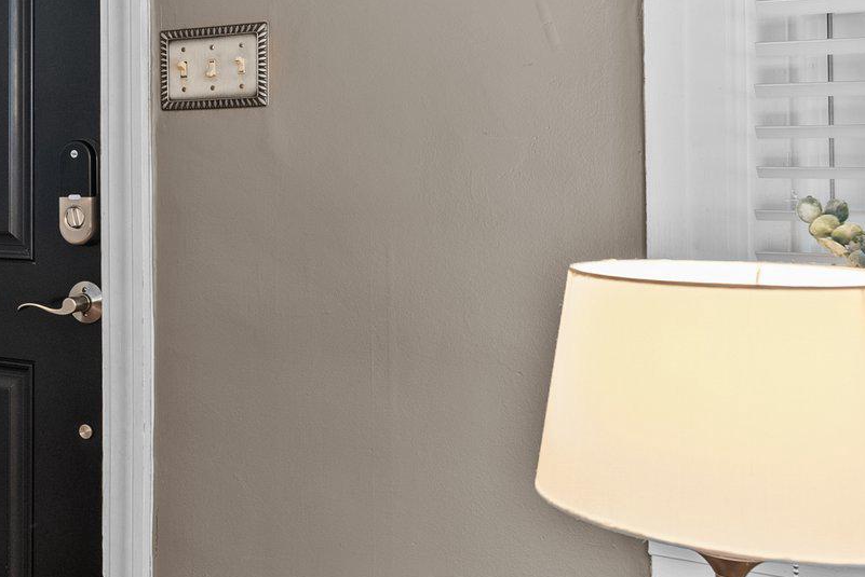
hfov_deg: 36.0
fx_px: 1106
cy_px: 235
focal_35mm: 46
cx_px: -99
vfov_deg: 29.2
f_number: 8
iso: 500
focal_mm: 18
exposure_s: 1/2.5
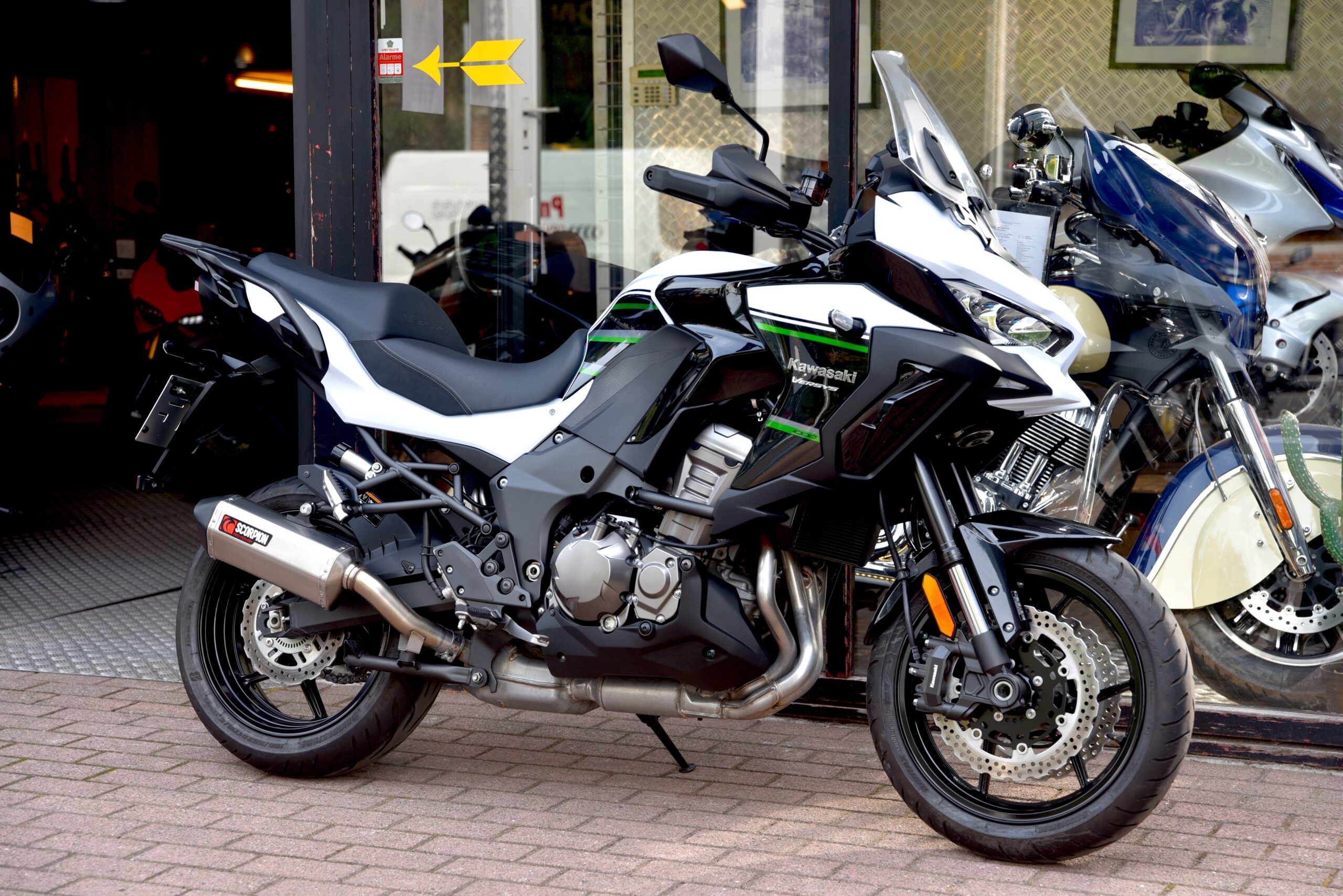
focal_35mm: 70
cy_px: 448
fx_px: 2612
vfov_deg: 19.5
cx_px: 672
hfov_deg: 28.8
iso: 100
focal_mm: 70
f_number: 4
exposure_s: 1/60
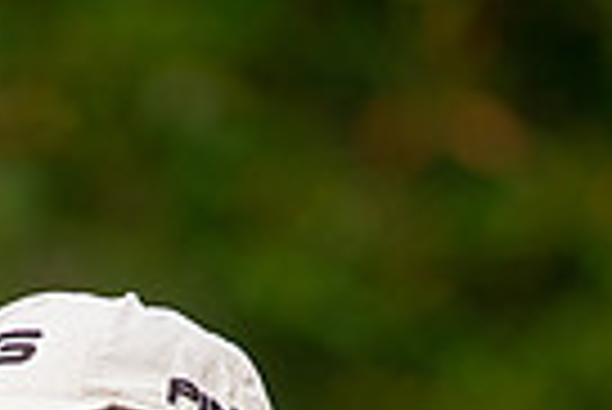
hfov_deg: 1.6
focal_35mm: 1276
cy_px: 863
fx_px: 21715
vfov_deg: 1.1
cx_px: -27
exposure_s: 1/2500
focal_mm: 300
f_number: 4
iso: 400
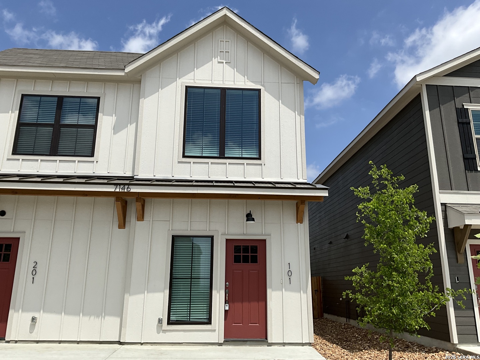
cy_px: 180
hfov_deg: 61.7
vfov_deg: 48.2
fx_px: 402
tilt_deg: +16.1
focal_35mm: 29
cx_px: 240
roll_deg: +0.6
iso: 25
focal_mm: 3
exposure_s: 1/3322
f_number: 1.8
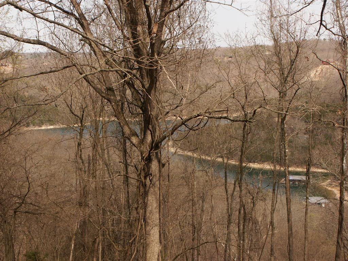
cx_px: 174
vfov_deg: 20.7
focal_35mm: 71
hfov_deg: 27.4
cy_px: 130
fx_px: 714
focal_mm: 17.73
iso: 100
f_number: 6.7
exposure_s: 1/350
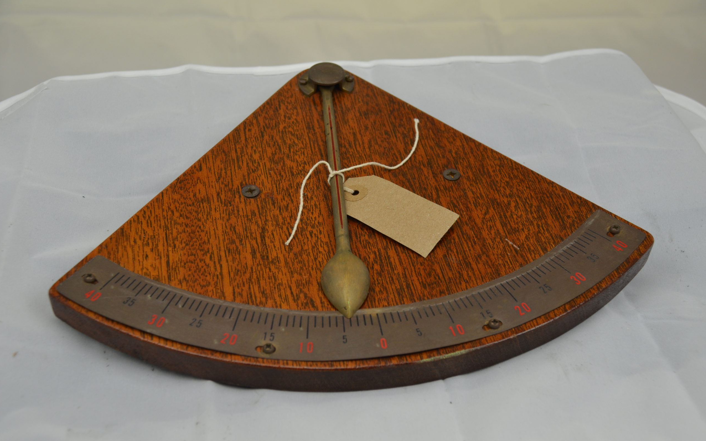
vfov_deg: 26.3
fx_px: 943
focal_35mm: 49
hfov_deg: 41.1
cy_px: 234
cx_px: 352
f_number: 5.6
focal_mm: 32
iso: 400
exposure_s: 1/125
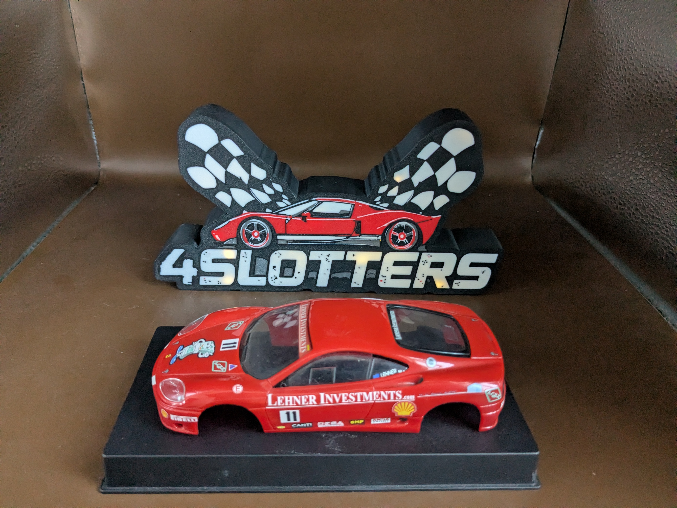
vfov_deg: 51.4
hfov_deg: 65.3
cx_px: 338
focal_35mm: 27
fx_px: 528
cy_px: 254
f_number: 1.73
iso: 722
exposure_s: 1/99.9
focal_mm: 4.38
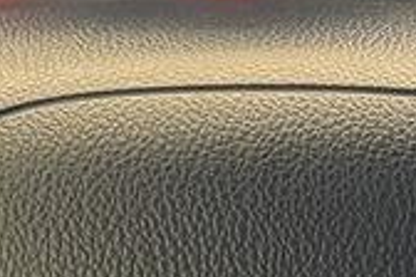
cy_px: 294
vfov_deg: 7.2
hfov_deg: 10.8
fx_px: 2195
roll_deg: -2.5
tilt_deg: -32.2
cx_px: 314
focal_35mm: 190
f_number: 1.78
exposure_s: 1/40
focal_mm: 6.76
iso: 1000
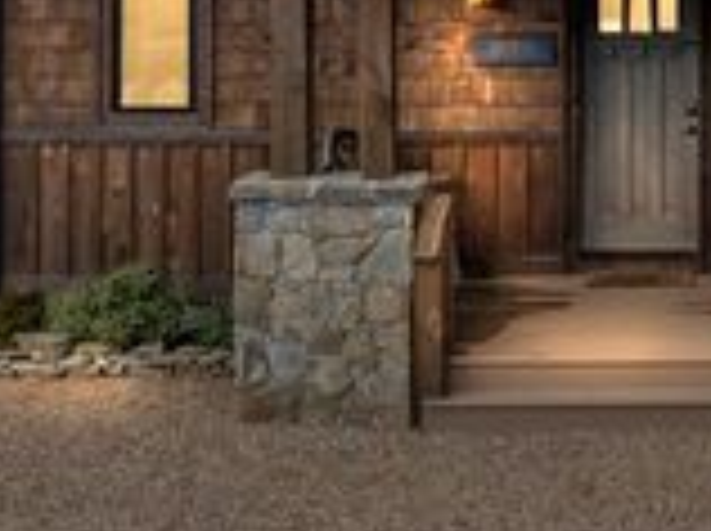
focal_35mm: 76
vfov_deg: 18.6
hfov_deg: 24.3
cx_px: 747
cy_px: -40
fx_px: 1559
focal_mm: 12.29
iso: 100
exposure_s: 1/200
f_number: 8
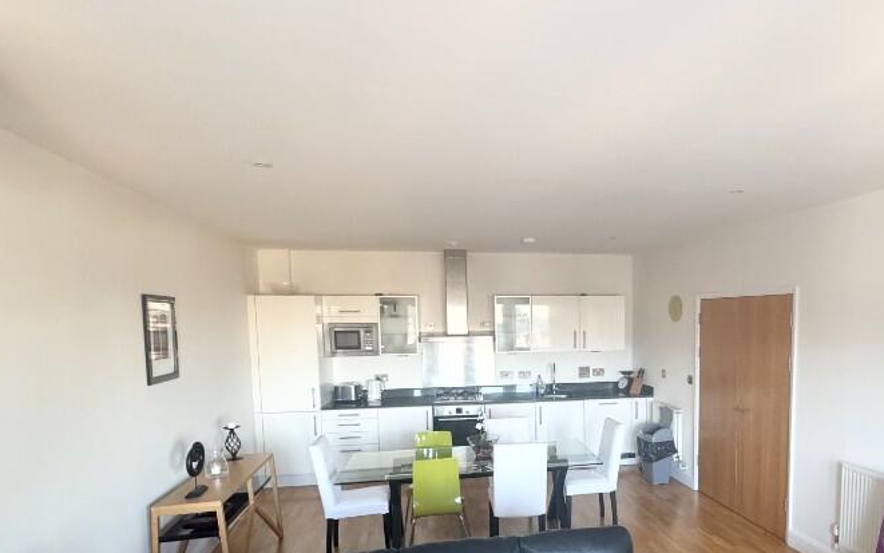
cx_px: 583
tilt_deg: -5.3
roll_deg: +0.2
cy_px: 366
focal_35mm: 23
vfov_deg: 52.1
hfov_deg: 75.0
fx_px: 554
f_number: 2.2
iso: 320
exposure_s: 1/93
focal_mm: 2.22
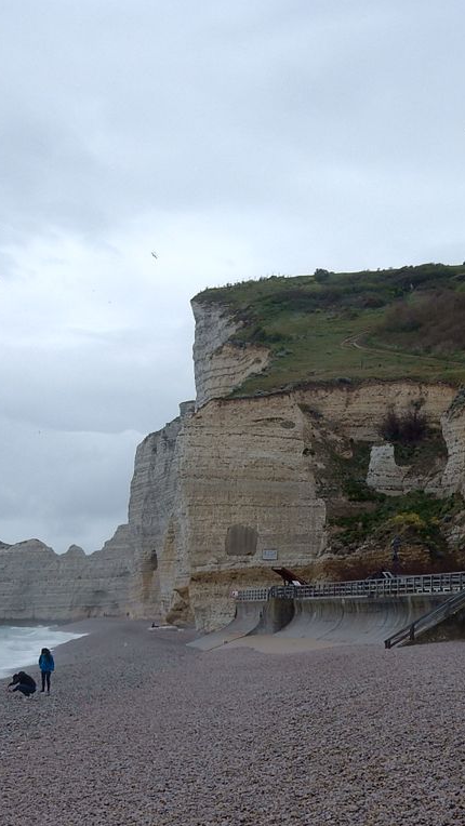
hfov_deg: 16.5
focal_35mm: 73
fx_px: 1599
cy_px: 413
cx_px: 264
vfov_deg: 29.0
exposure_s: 1/800
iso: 125
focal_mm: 9
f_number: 4.5
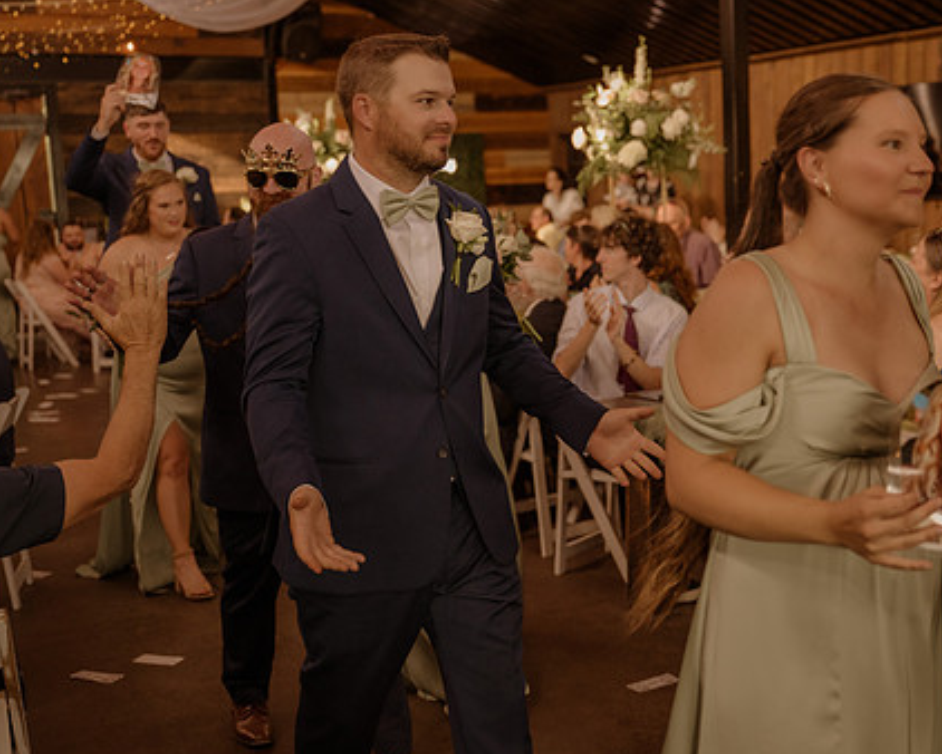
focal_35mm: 49
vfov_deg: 30.9
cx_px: 616
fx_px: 1367
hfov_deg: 37.7
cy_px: 389
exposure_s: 1/320
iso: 1000
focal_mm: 38
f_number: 2.8
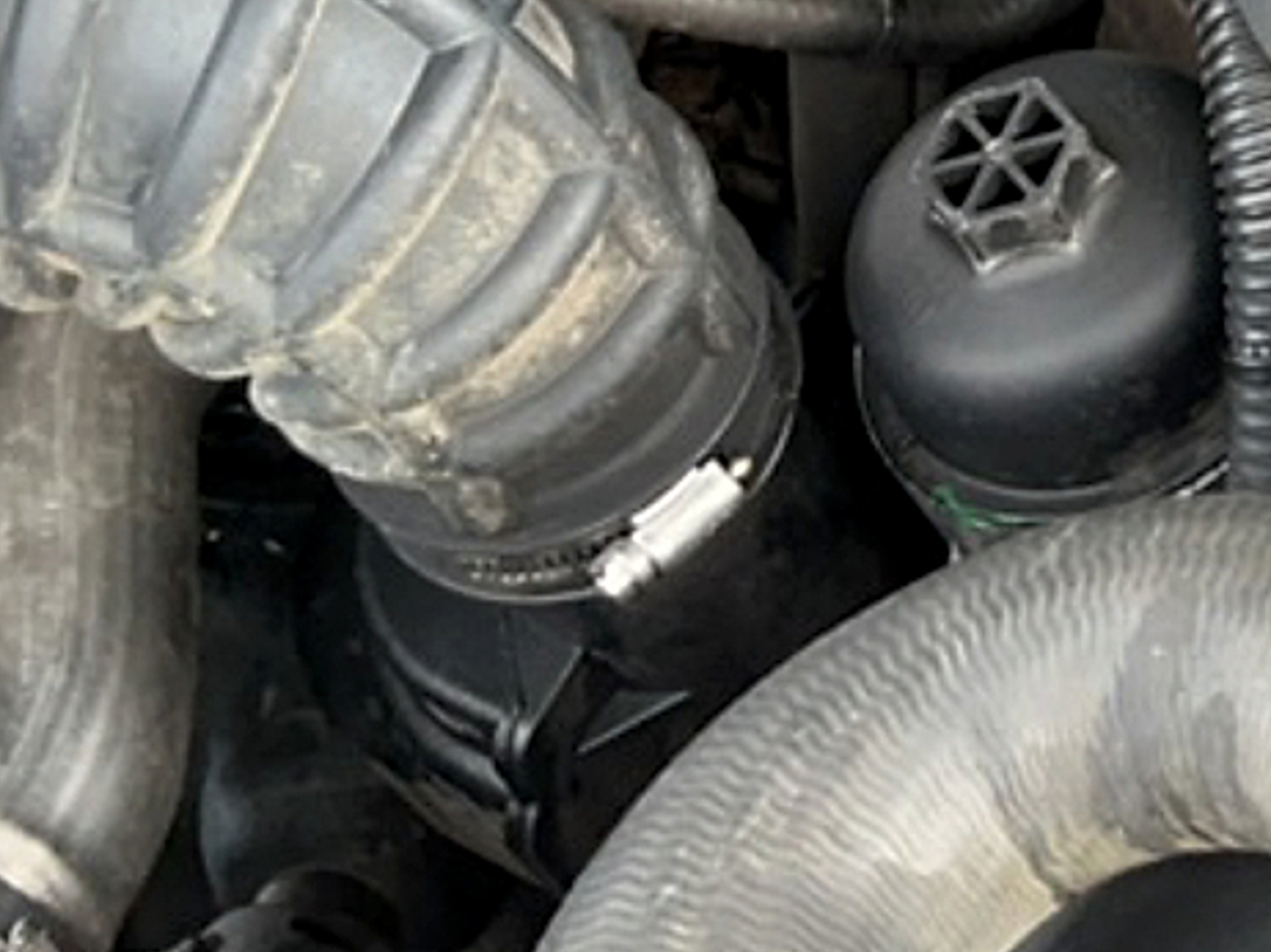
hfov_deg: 16.4
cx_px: 2149
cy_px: -520
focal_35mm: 104
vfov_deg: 13.3
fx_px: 3817
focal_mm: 3
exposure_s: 1/60
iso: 20
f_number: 1.8
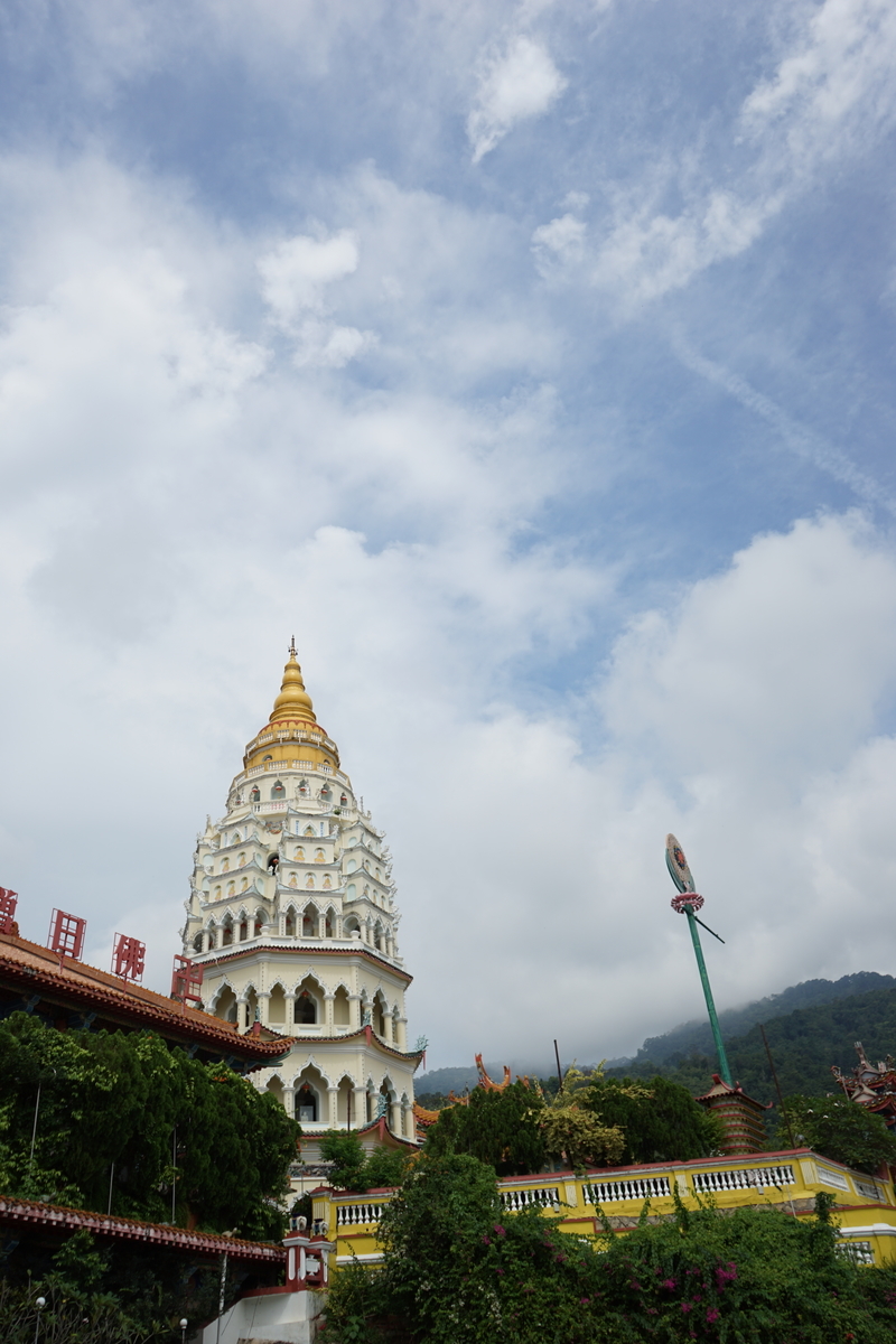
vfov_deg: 65.5
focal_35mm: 28
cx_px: 448
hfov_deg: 46.4
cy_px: 672
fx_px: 1045
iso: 100
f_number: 3.5
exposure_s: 1/2500
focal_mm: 28
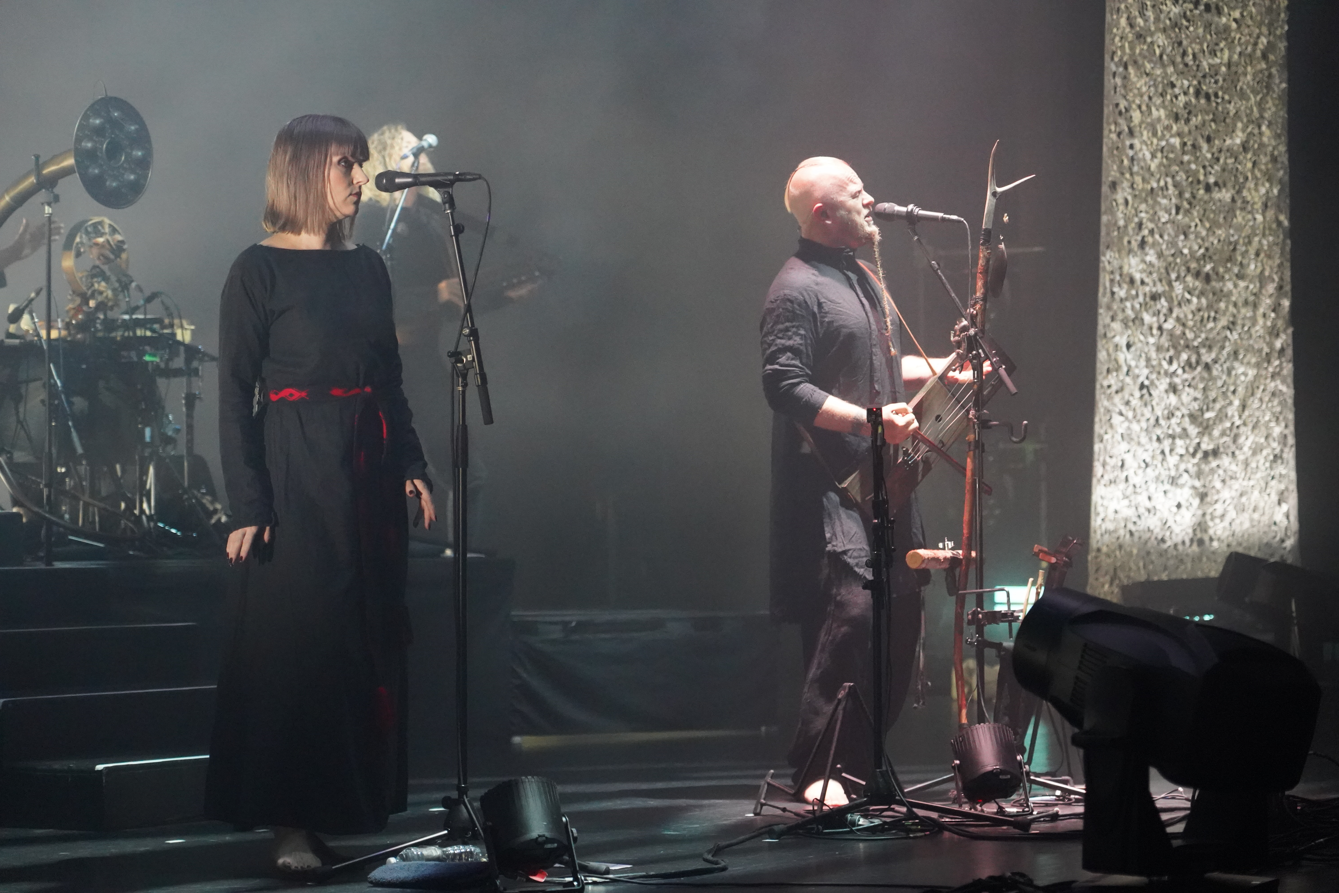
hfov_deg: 19.5
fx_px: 3905
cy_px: 446
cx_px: 670
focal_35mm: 105
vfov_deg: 13.0
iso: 12800
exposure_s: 1/160
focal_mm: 105
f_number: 4
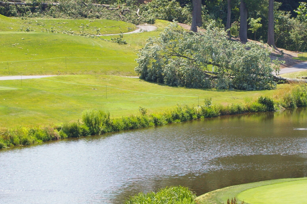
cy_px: 56
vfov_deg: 6.8
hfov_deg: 10.2
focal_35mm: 201
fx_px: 1713
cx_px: 204
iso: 400
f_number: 8
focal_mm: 80
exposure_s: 1/350
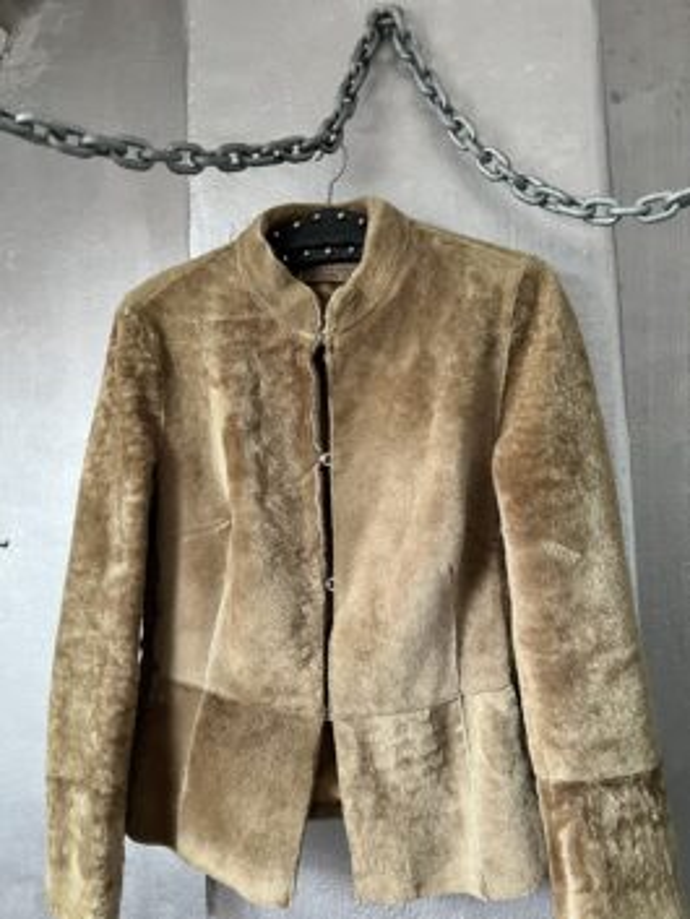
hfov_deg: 53.1
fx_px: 691
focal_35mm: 26
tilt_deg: +2.6
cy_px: 460
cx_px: 345
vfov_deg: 67.3
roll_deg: -0.7
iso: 320
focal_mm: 5.7
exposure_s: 1/60
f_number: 1.5
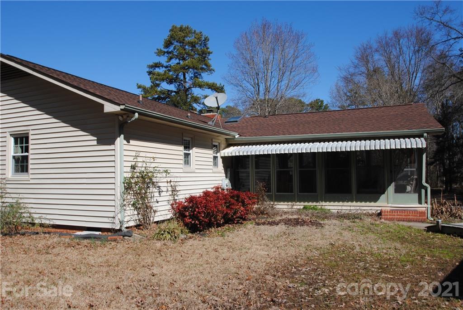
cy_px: 155
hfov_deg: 64.5
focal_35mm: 28
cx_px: 232
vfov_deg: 45.7
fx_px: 367
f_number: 8
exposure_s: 1/250
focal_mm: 19
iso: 100
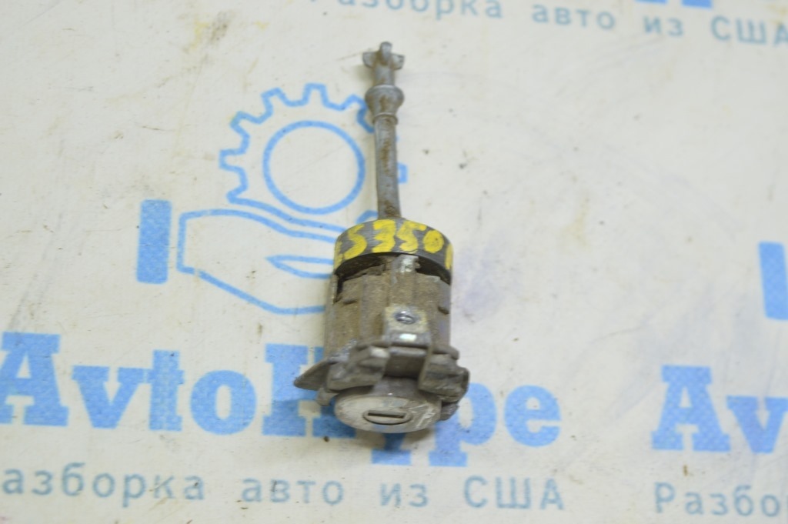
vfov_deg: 20.1
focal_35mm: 68
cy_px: 262
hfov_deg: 29.9
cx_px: 394
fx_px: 1476
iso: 400
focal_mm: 45
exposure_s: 1/20
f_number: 5.6
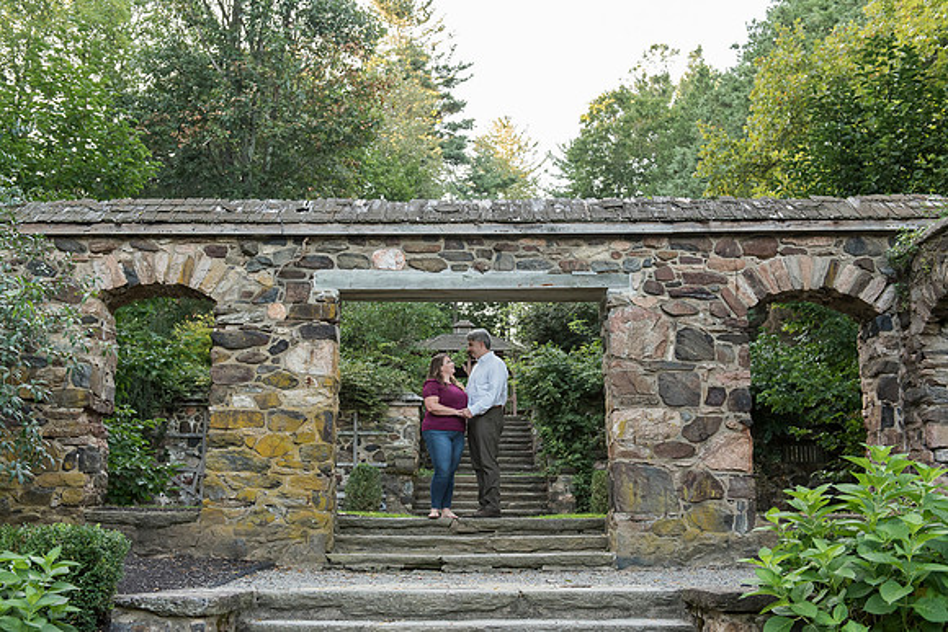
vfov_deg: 32.1
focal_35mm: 42
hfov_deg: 46.7
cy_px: 306
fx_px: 1099
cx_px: 456
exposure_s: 1/200
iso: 1600
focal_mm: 40
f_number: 4
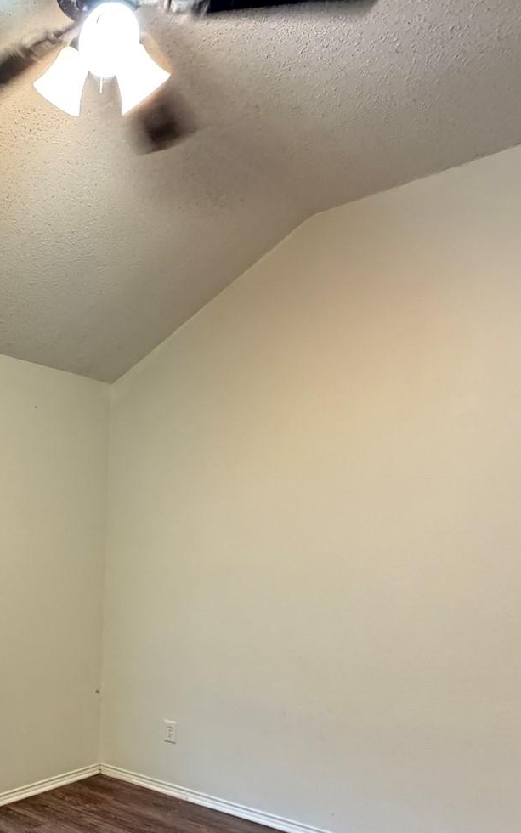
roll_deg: -1.5
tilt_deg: -6.5
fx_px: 704
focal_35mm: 31
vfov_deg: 58.3
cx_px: 3
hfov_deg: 36.6
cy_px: 615
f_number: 2.2
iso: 1000
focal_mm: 2.22
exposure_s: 1/60
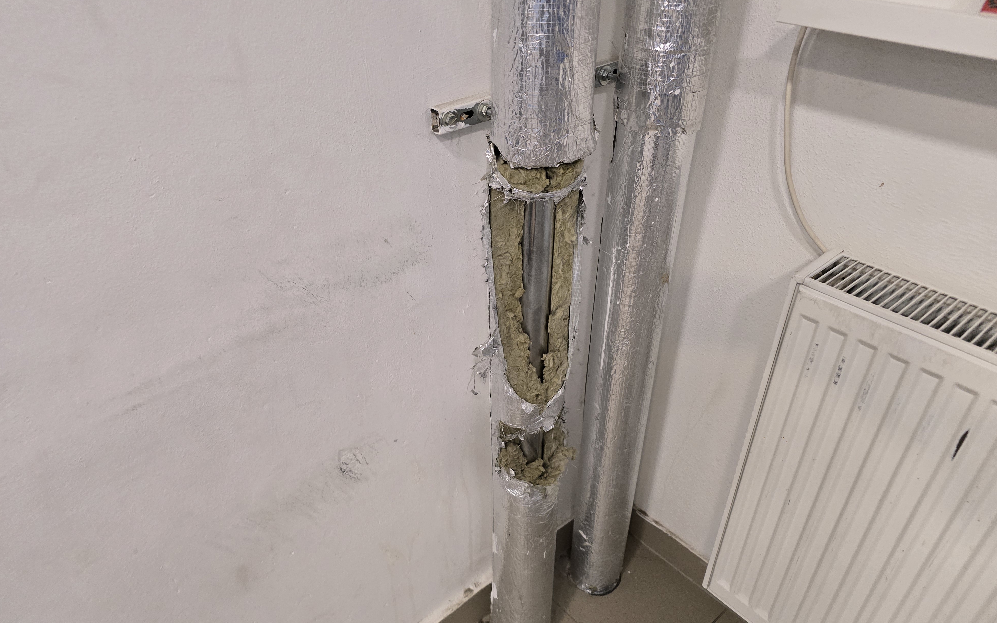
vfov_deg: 49.2
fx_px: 679
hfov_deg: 72.5
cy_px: 340
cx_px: 497
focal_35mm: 25
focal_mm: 6.3
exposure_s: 1/100
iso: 800
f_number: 1.7
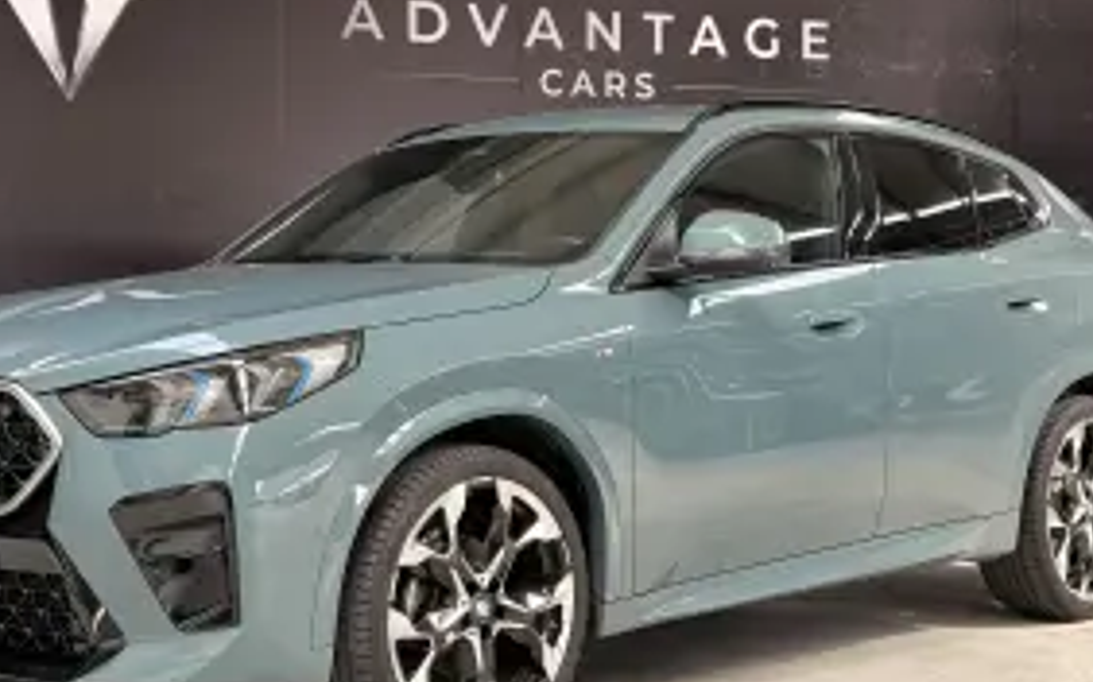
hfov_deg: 31.5
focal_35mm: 65
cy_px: 353
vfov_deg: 20.0
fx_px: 1935
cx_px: 481
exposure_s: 1/246
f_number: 1.78
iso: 80
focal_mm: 6.76
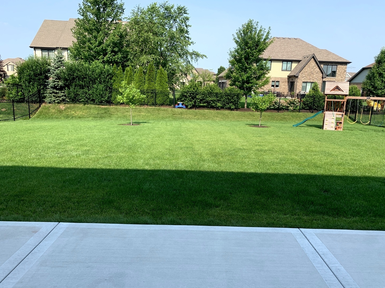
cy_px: 144
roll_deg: -2.0
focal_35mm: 26
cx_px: 192
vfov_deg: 53.1
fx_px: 289
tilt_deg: -10.3
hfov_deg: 67.3
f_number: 1.8
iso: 25
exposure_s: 1/1220
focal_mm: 4.25
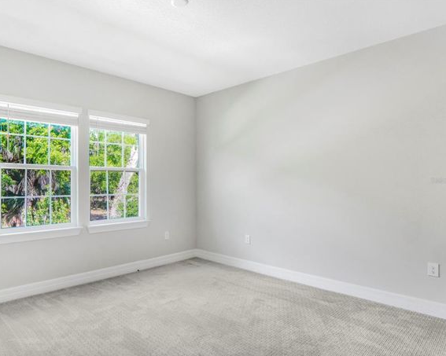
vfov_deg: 65.5
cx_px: 184
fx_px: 277
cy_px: 180
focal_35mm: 21
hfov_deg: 77.0
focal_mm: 12
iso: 640
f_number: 3.5
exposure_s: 1/100
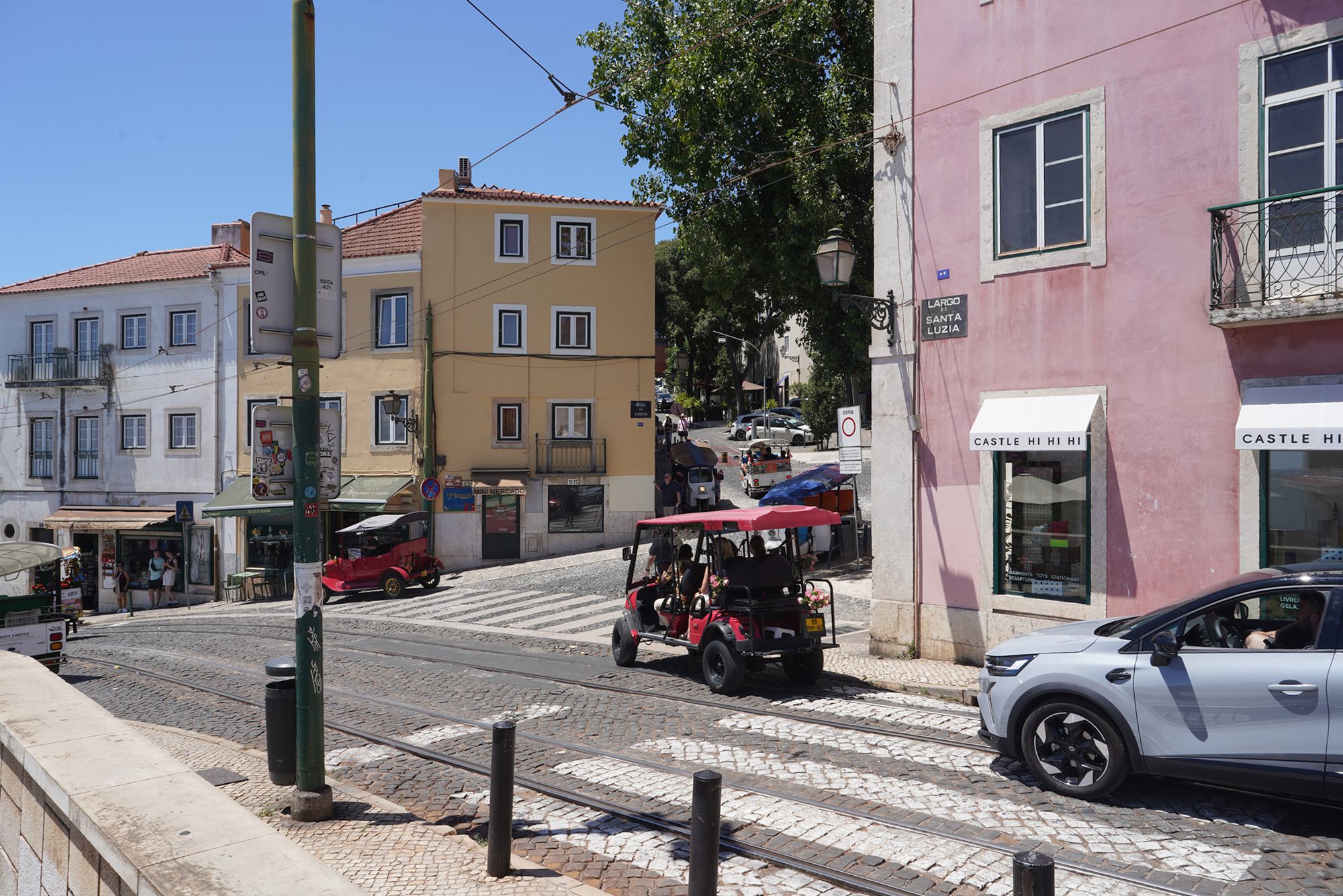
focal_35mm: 24
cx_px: 672
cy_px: 448
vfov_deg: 53.1
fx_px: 895
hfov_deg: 73.7
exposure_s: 1/100
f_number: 14
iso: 100
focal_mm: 24
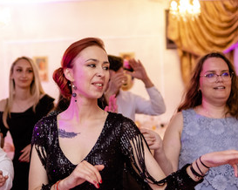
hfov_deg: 24.7
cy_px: 109
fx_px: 542
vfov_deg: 19.9
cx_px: 95
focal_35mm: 77
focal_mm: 23
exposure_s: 1/160
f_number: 1.4
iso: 800
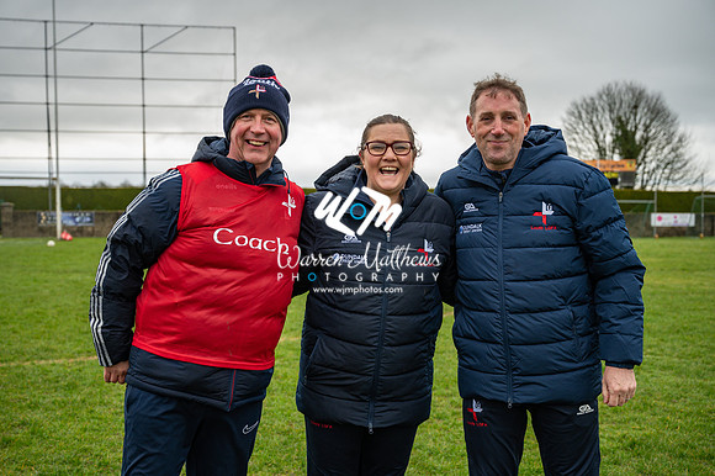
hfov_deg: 40.4
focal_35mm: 49
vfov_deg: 27.5
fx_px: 973
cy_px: 238
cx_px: 358
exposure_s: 1/250
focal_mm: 49
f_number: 4
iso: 160
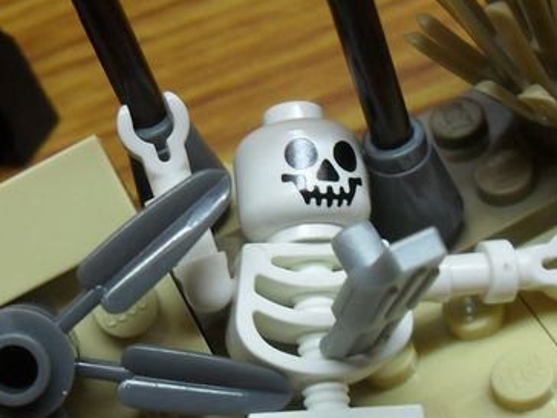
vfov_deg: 19.0
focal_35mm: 77
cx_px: 208
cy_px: 297
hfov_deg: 25.3
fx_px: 1239
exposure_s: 1/45
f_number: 2.8
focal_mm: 6.2
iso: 200
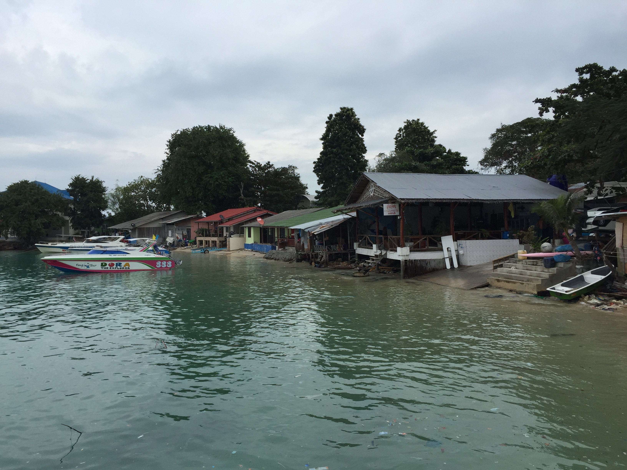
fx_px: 525
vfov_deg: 48.2
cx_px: 314
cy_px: 235
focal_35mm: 29
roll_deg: -0.2
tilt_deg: -0.7
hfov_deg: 61.7
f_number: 2.2
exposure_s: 1/1883
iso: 32
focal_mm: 4.15
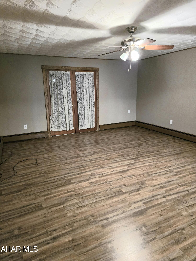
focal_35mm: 23
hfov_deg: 58.9
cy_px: 130
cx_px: 98
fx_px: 174
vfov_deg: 73.9
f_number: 1.7
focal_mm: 6.3
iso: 2000
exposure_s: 1/60.2
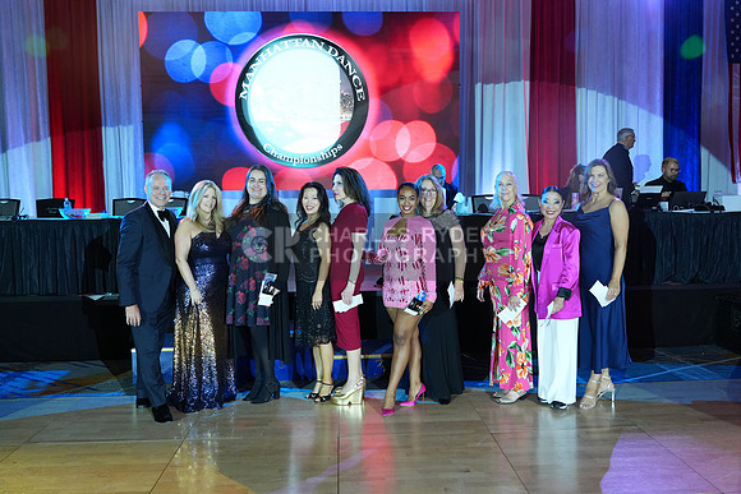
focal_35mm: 31
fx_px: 638
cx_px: 370
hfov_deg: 60.3
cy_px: 247
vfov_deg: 42.3
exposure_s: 1/320
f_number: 4.5
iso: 2500
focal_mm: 31
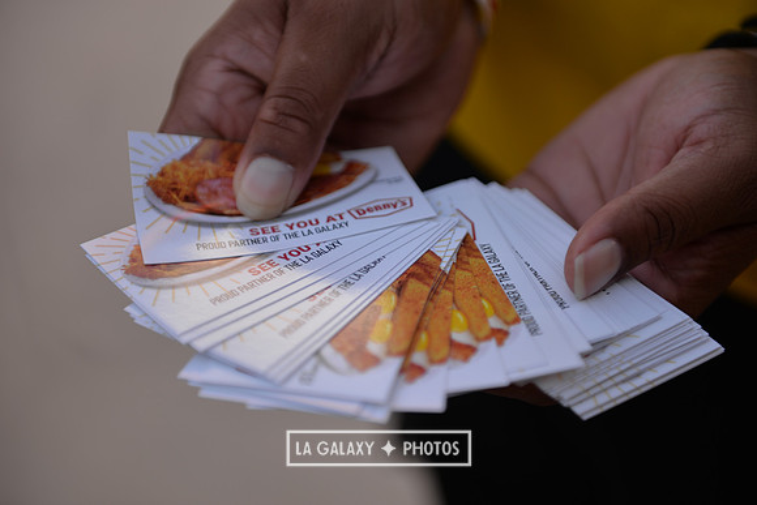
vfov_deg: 19.5
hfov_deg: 28.8
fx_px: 1472
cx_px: 378
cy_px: 252
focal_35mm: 70
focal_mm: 70
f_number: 2.8
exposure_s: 1/500
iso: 100
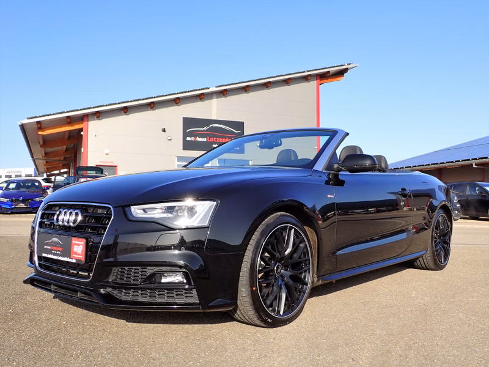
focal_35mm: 32
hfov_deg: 56.8
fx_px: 452
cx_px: 244
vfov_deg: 44.2
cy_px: 184
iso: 100
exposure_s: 1/640
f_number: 3.2
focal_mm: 5.79
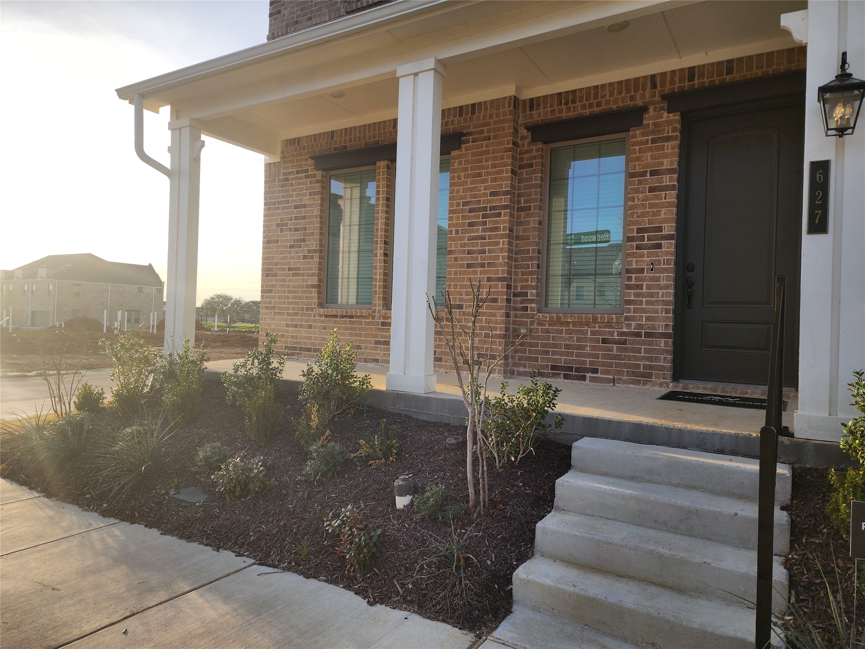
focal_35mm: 23
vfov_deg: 58.9
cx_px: 432
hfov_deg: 73.9
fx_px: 575
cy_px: 324
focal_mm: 6.4
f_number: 1.8
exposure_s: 1/408
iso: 12
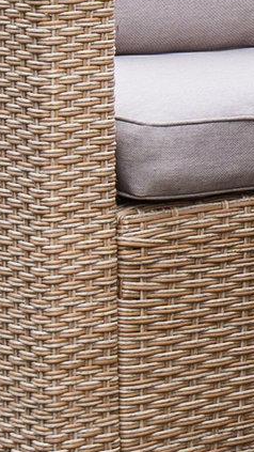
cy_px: -298
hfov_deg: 5.1
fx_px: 2534
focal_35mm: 212
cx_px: 986
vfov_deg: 9.8
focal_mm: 19
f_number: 5.6
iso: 100
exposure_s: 1/50
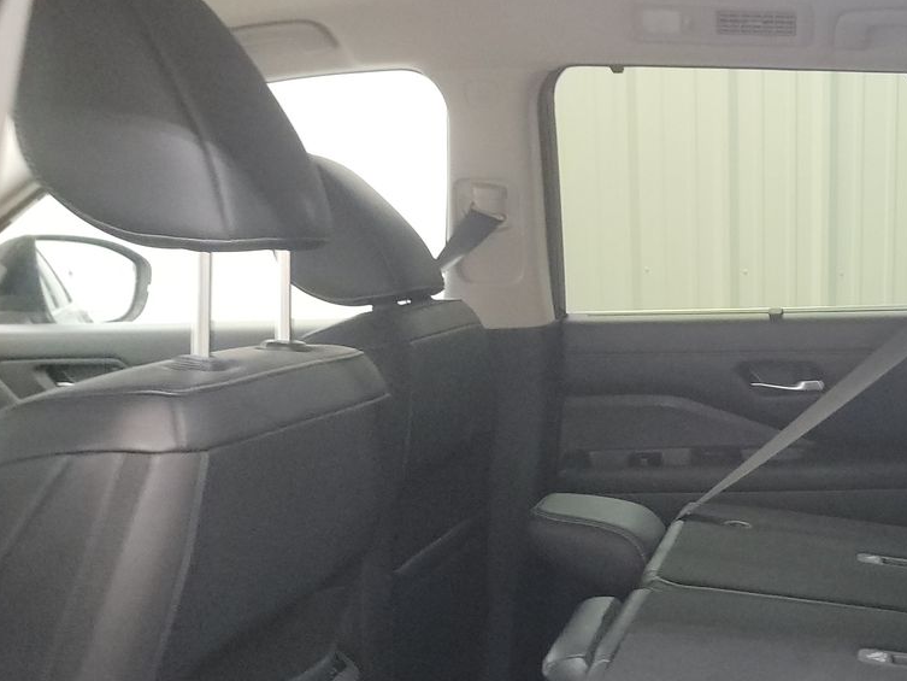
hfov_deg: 34.8
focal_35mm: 51
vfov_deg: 28.3
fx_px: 1337
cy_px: 488
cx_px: 855
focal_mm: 6.7
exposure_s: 1/59
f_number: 1.8
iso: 2029
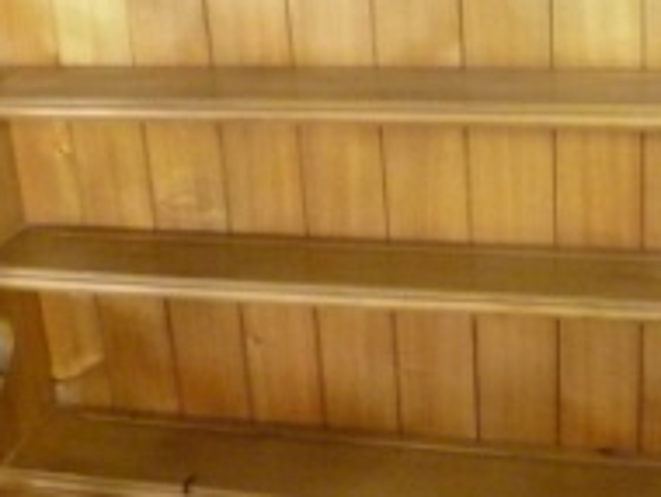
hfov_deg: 29.3
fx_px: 1262
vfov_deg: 22.2
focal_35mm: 66
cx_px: 383
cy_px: 181
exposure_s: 1/8
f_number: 2.8
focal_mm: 5
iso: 400
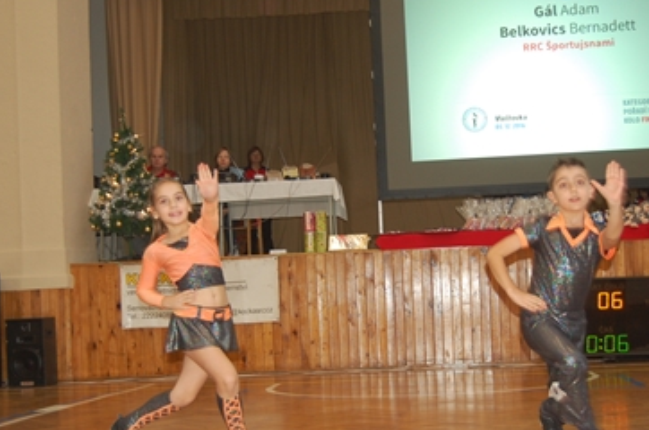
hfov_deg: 34.5
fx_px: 1044
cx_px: 366
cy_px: 271
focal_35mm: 58
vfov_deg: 23.2
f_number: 4.2
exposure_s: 1/60
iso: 400
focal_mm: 28
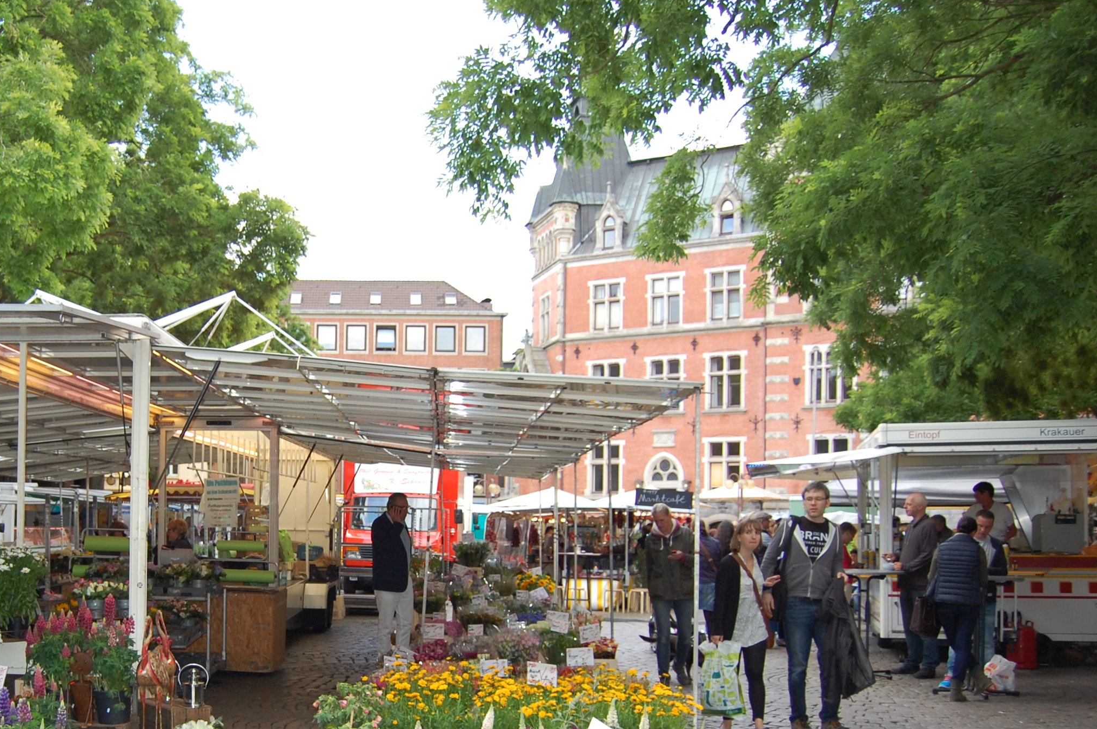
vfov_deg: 32.9
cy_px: 519
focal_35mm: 40
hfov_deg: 46.9
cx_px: 287
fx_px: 1218
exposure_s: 1/500
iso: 400
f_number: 3.5
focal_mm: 18
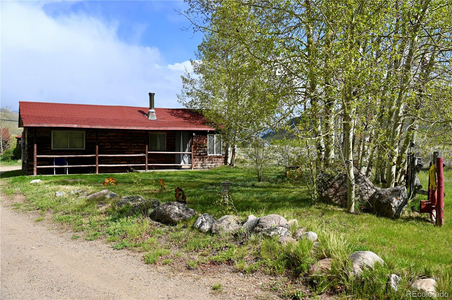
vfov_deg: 41.0
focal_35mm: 32
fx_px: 401
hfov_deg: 58.8
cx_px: 226
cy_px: 150
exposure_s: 1/250
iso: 110
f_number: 5.6
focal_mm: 32
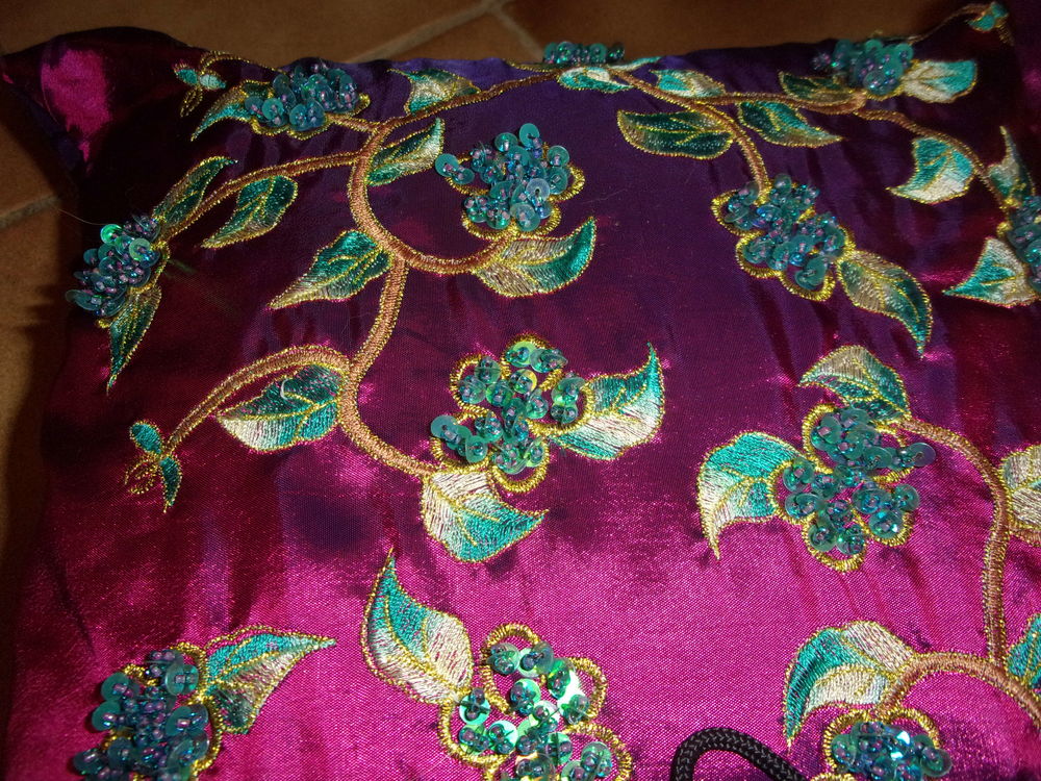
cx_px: 520
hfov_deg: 63.4
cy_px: 390
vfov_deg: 49.7
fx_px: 842
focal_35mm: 28
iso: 200
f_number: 3.9
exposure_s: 1/34
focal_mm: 5.1
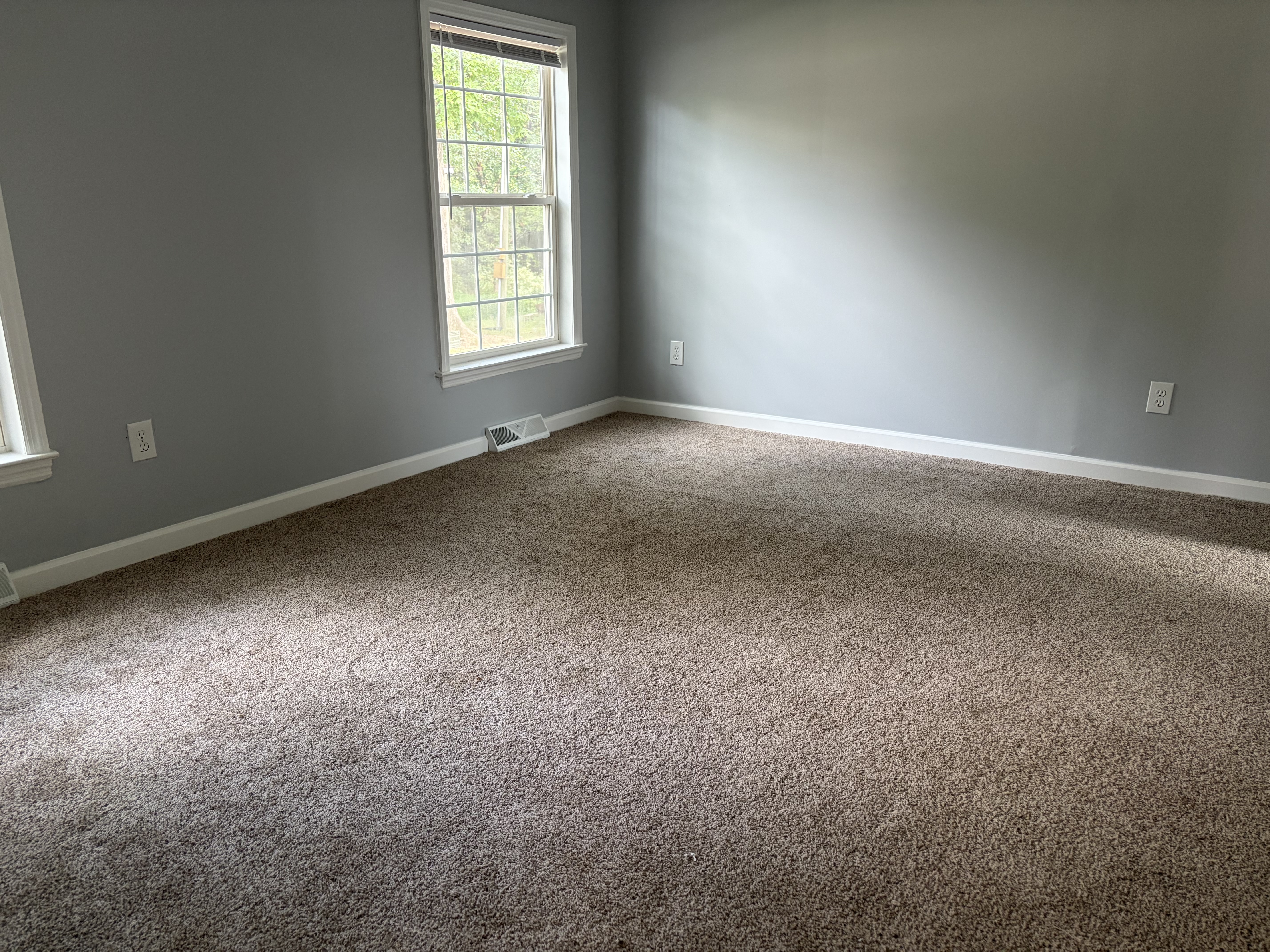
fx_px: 954
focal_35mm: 26
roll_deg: +0.5
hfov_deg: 67.3
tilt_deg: -15.8
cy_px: 476
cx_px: 635
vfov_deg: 53.1
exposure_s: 1/60
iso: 160
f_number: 1.6
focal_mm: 5.96
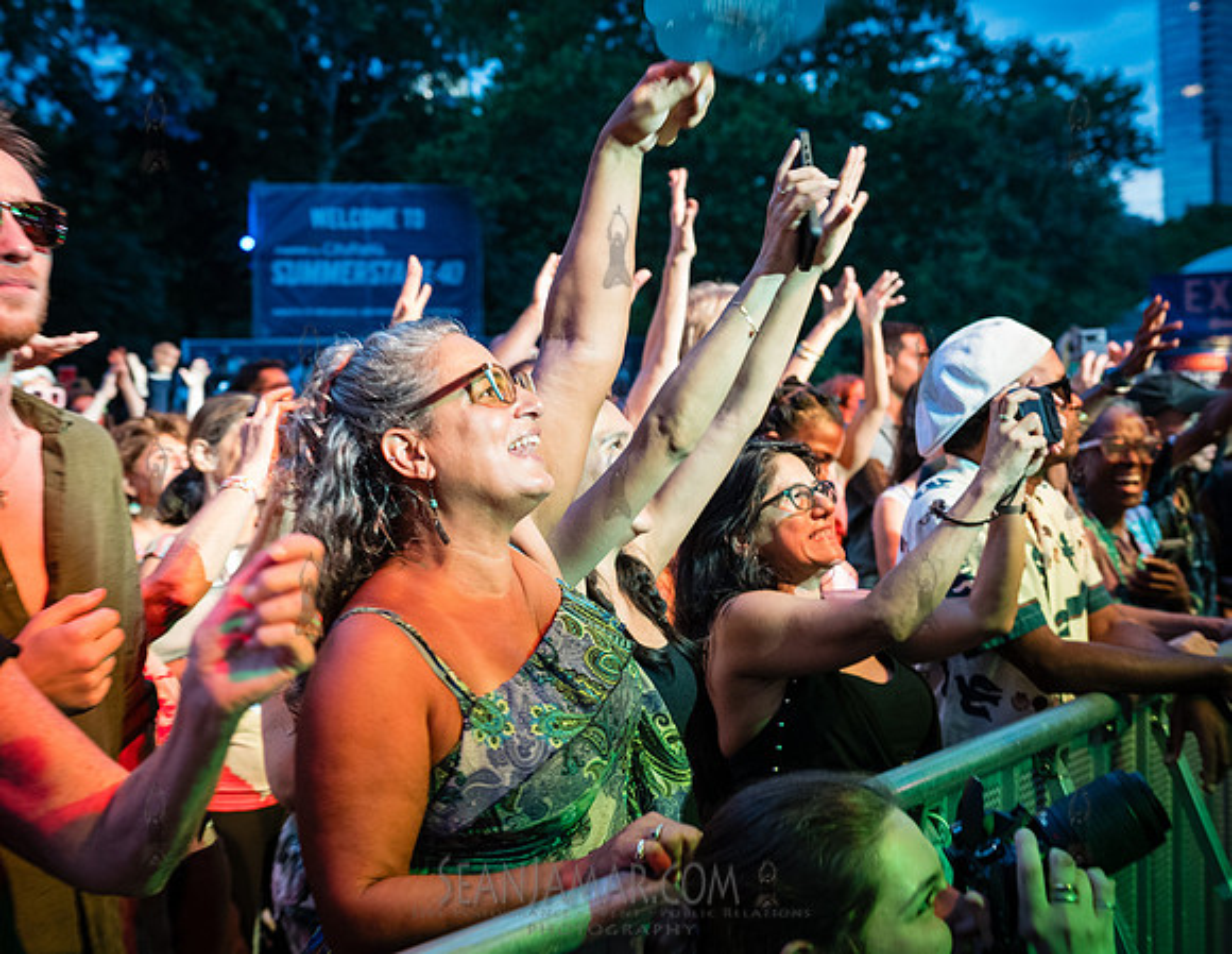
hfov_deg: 35.7
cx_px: 516
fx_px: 1908
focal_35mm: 53
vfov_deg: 28.1
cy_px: 477
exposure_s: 1/125
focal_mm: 48
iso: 3200
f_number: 4
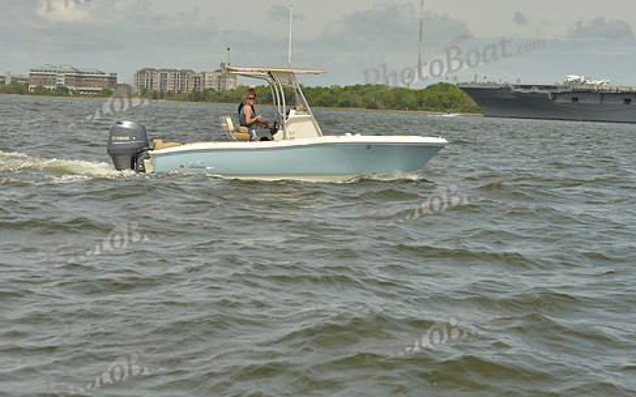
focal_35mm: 85
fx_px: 1473
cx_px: 295
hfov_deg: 24.4
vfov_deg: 15.3
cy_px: 148
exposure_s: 1/1000
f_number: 9
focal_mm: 70
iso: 200
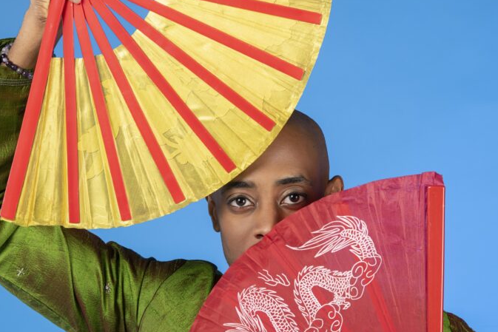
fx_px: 2684
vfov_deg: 7.1
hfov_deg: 10.6
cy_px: 169
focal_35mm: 194
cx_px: 230
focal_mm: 170
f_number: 6.3
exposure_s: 1/125
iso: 250
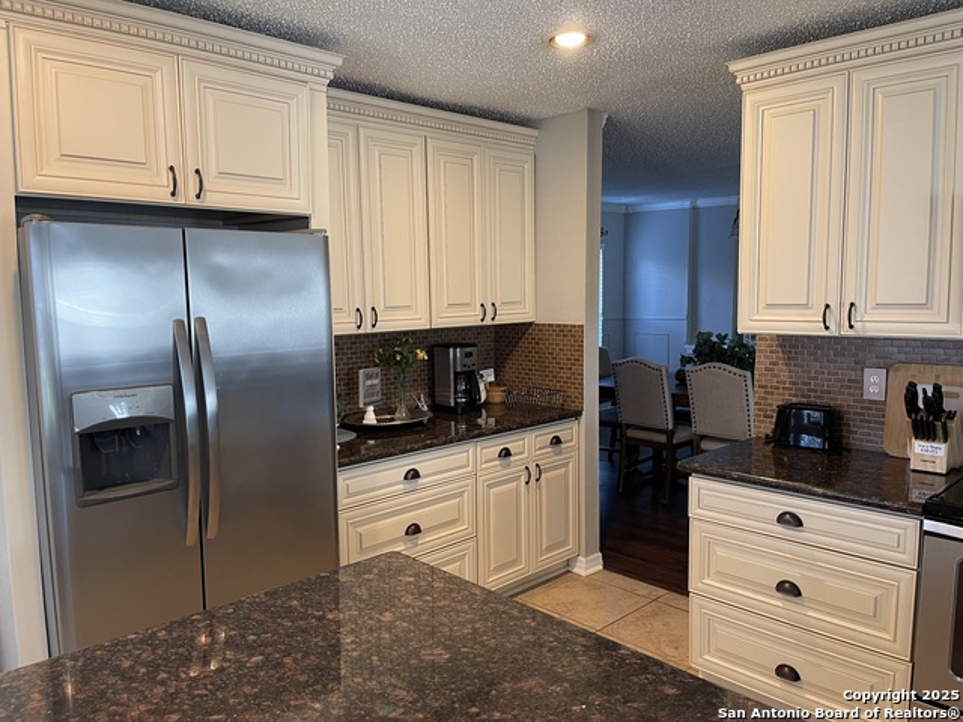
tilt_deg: -6.5
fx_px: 723
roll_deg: +1.6
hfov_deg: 67.3
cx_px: 482
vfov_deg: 53.1
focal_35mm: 26
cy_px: 361
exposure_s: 1/60
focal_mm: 5.1
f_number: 1.6
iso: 125
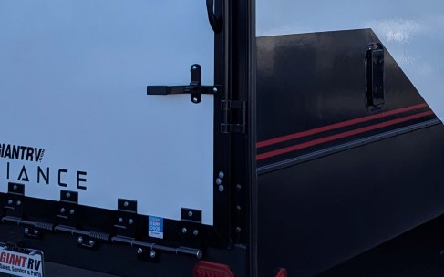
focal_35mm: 73
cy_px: -76
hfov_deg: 27.7
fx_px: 883
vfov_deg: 16.9
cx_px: 345
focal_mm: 6.81
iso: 46
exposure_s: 1/2410
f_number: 1.85
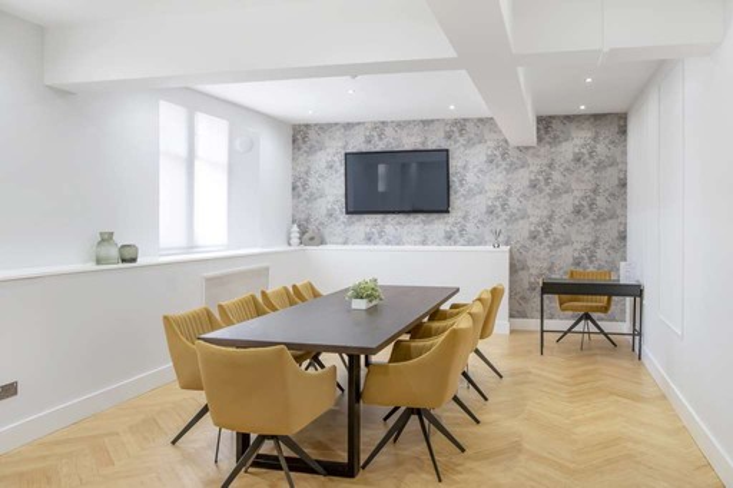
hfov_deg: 60.3
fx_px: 631
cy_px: 244
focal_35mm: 31
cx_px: 366
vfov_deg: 42.3
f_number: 6.3
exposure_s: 1/30
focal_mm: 31
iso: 250
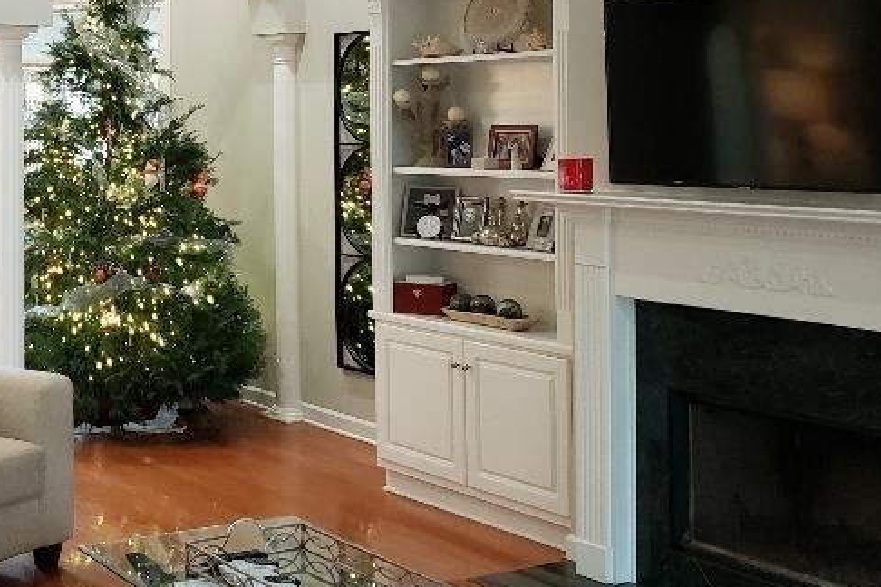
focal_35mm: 57
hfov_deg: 33.5
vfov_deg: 23.4
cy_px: 107
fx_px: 1395
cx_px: 121
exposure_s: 1/60
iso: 200
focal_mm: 4.3
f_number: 1.5
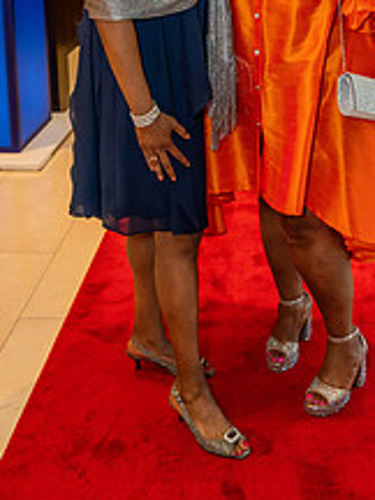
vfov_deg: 33.8
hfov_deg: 27.8
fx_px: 751
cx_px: 255
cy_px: 7
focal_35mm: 52
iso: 2000
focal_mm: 26
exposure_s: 1/125
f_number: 3.5
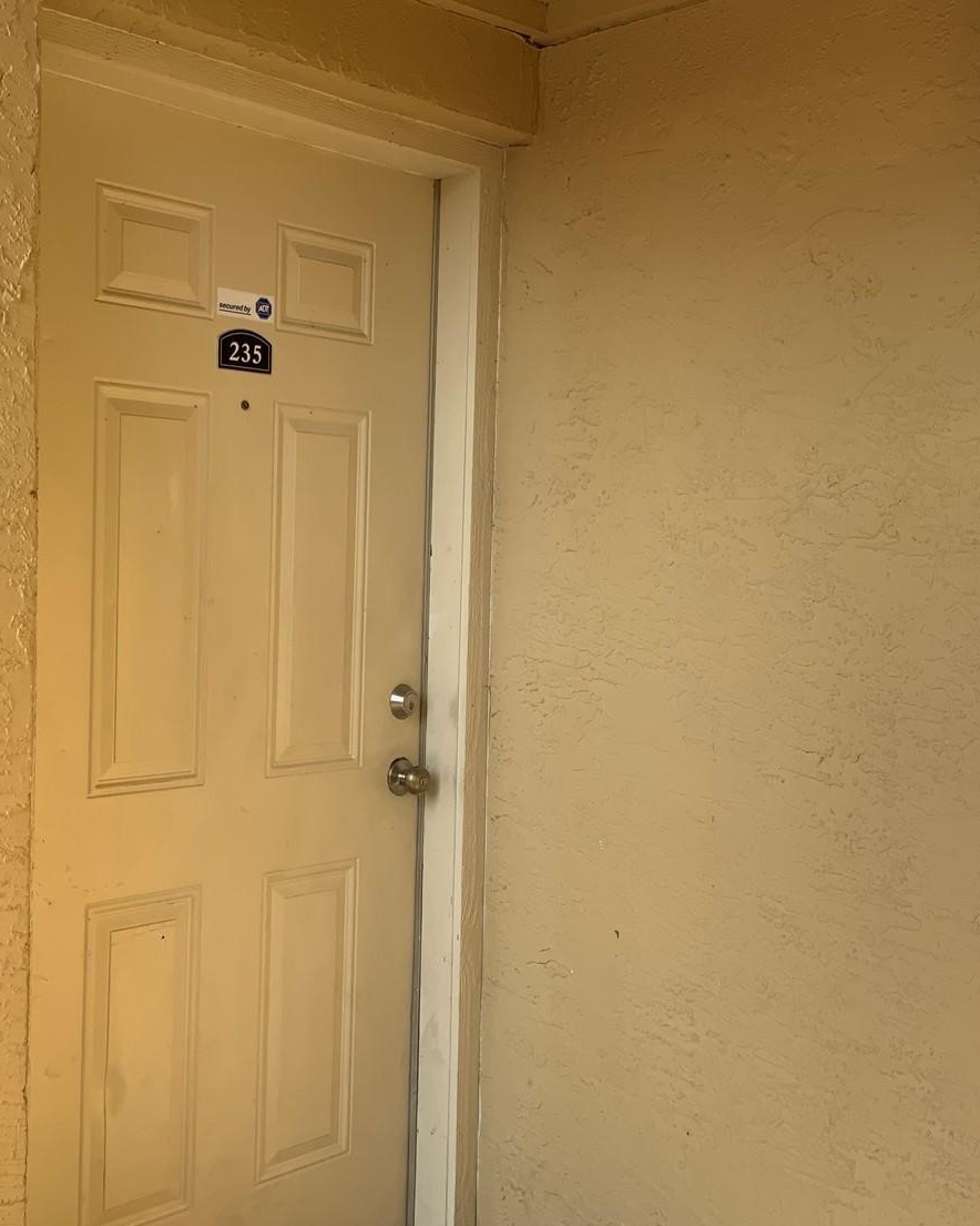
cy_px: 630
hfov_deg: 36.2
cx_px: 340
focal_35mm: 41
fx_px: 1486
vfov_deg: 44.8
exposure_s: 1/454
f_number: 1.8
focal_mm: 3
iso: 16
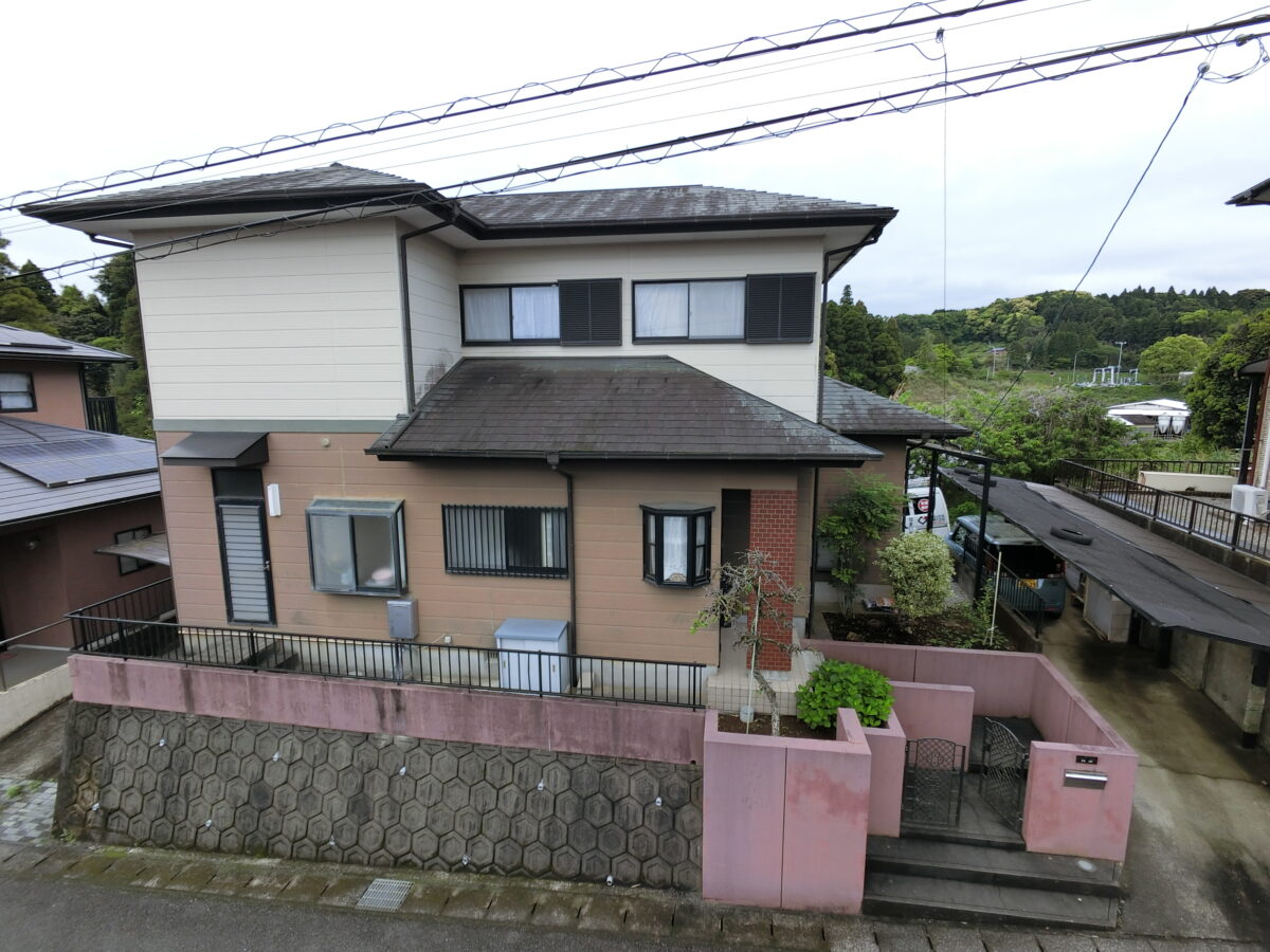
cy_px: 476
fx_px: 587
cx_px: 635
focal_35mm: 16
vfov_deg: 78.1
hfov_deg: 94.5
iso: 64
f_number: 2.8
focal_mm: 2.87
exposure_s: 1/250
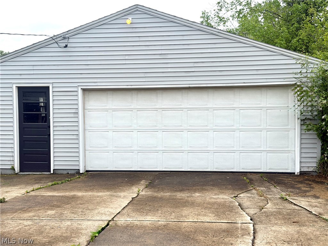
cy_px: 123
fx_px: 455
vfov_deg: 30.3
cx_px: 164
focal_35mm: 48
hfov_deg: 39.7
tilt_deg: -1.9
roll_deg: +0.9
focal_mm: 6.76
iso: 80
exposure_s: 1/3096
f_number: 1.78
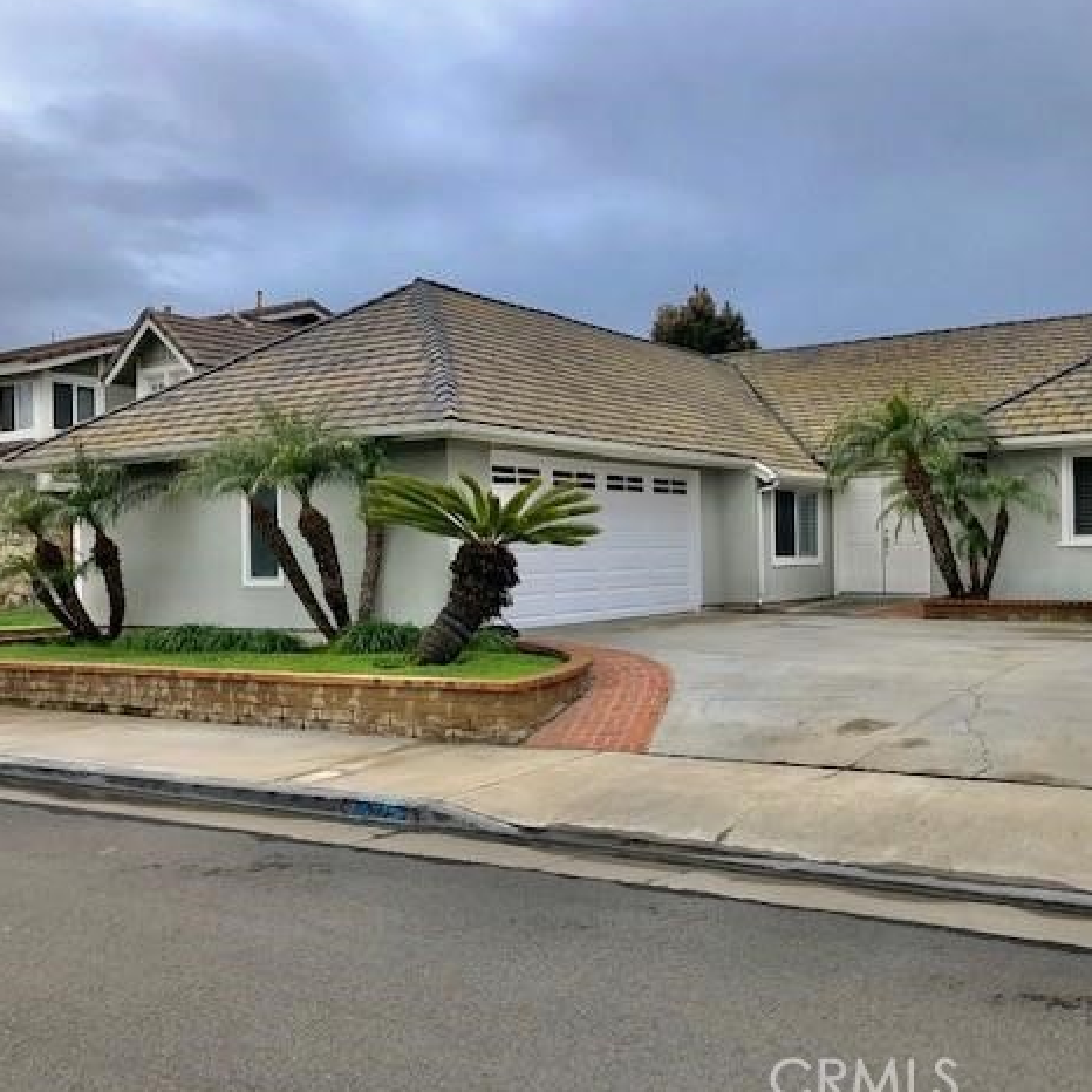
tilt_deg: +0.9
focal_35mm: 34
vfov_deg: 48.5
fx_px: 1213
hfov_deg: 47.8
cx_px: 705
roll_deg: +0.0
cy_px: 551
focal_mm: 3.99
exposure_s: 1/1080
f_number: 1.8
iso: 20
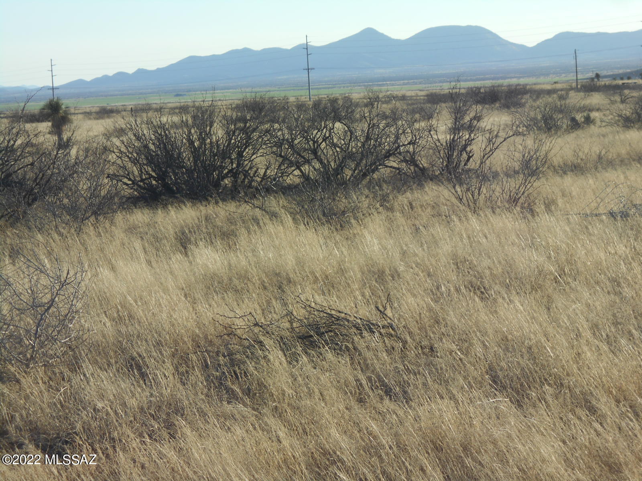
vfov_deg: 11.4
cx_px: 321
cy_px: 240
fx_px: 2411
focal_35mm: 130
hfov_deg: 15.2
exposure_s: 1/160
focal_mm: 23
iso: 80
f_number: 6.5
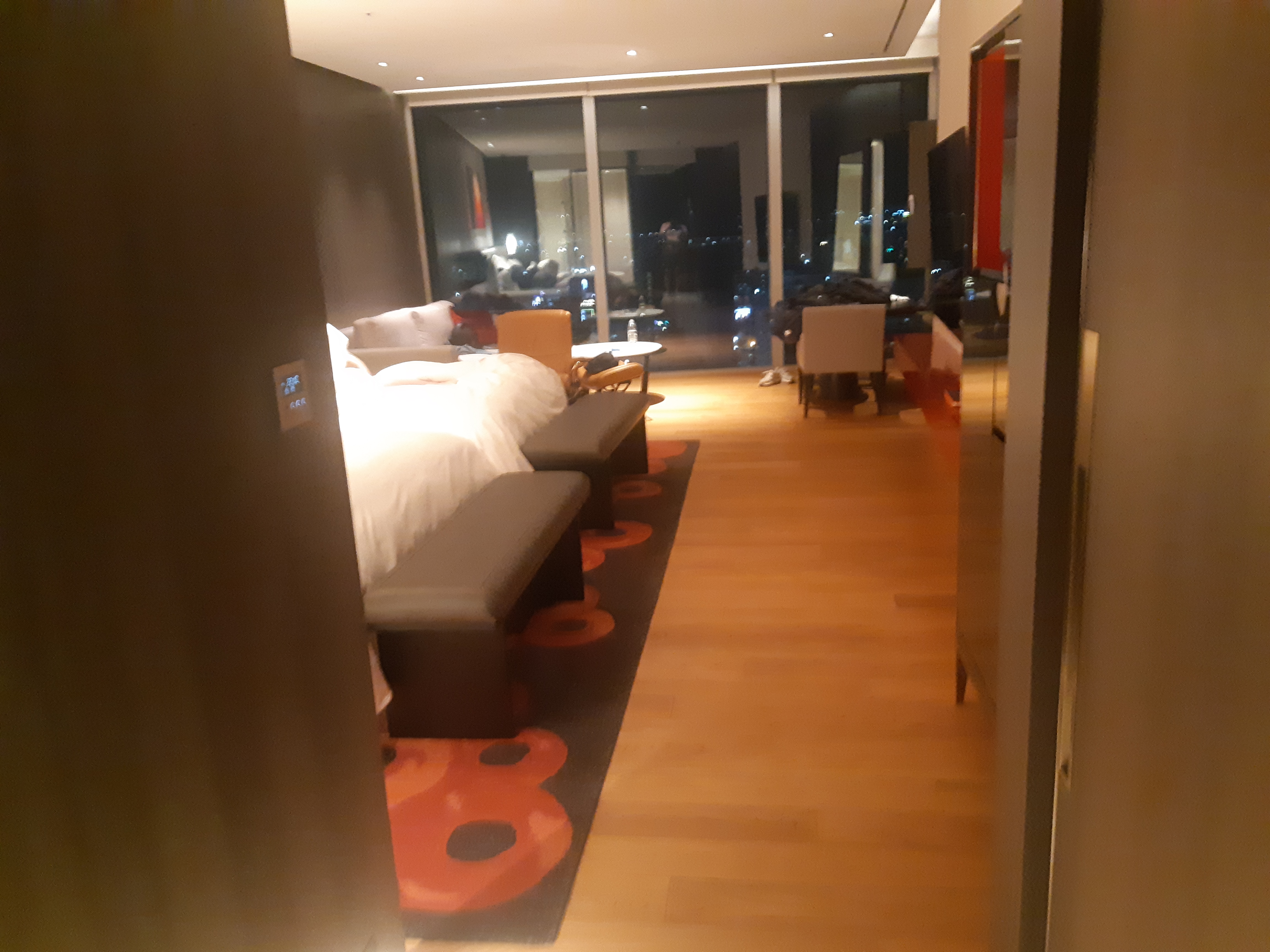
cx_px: 635
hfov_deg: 67.3
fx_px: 954
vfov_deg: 53.1
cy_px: 476
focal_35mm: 26
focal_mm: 3.93
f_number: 1.7
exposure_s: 1/17
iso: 640
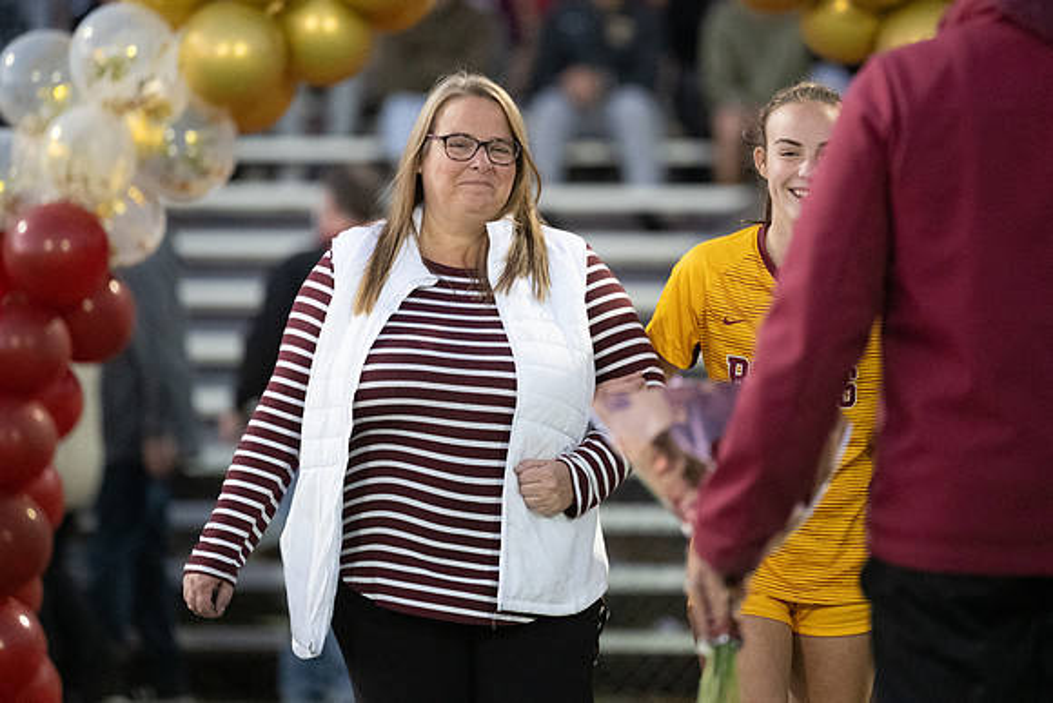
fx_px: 7964
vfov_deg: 5.1
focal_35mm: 272
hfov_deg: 7.6
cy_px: 244
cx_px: 523
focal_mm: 200
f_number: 2.8
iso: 8000
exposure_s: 1/500
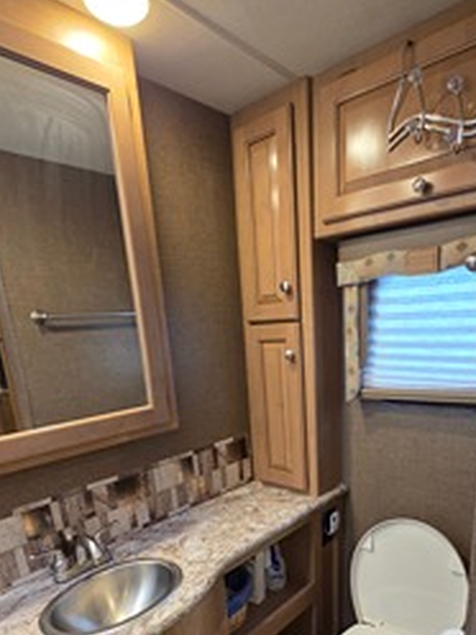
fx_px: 385
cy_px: 451
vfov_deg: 75.0
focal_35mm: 21
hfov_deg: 63.0
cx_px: 279
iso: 320
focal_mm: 2.2
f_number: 2.2
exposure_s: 1/60
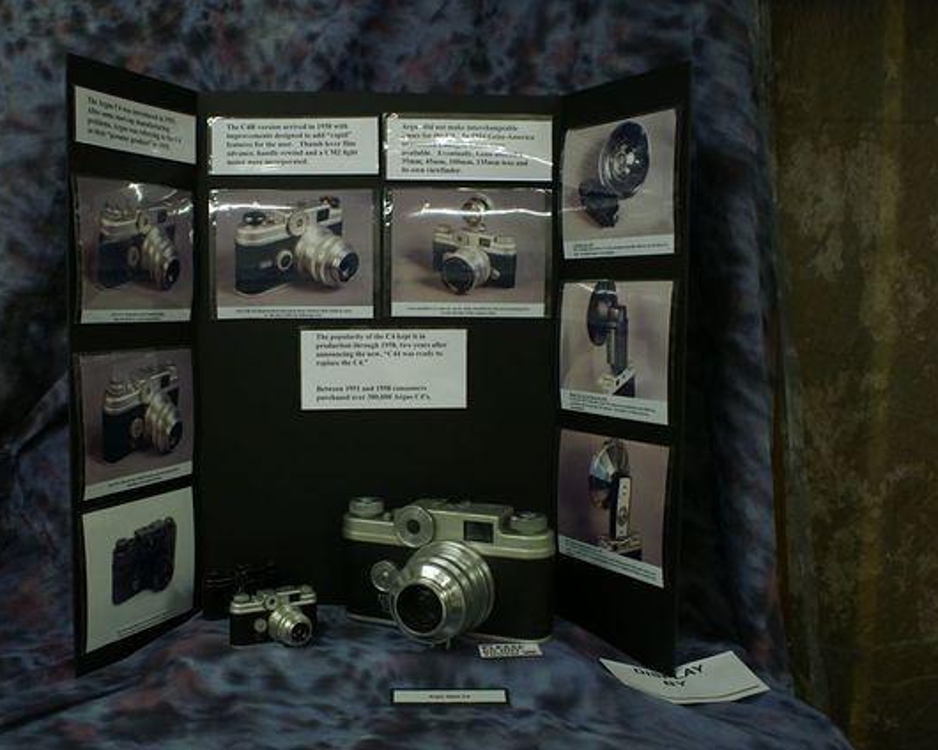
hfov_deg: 52.6
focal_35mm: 34
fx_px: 944
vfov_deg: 43.4
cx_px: 389
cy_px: 375
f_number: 4
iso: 320
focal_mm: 20
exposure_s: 1/40
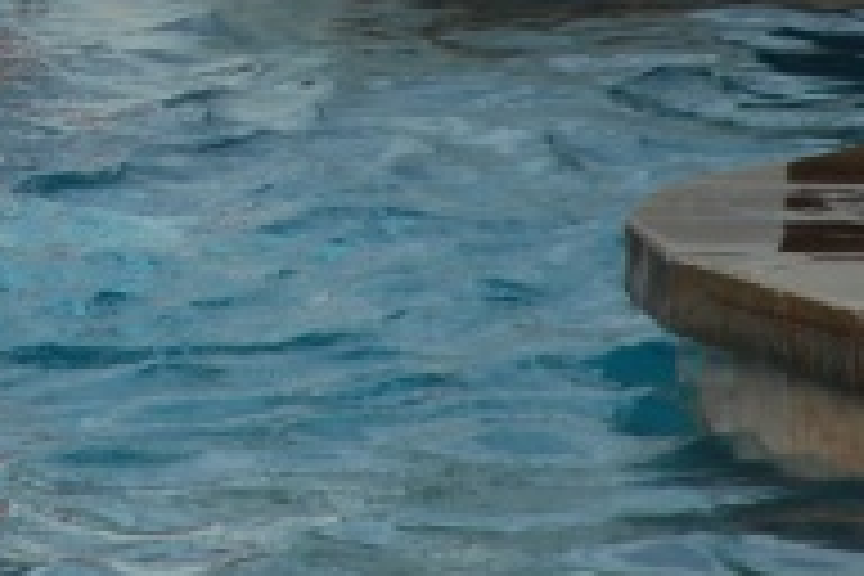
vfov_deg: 1.6
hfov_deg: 2.4
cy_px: -362
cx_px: -423
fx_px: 20256
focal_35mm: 844
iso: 280
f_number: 5.6
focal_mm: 135
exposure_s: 1/500
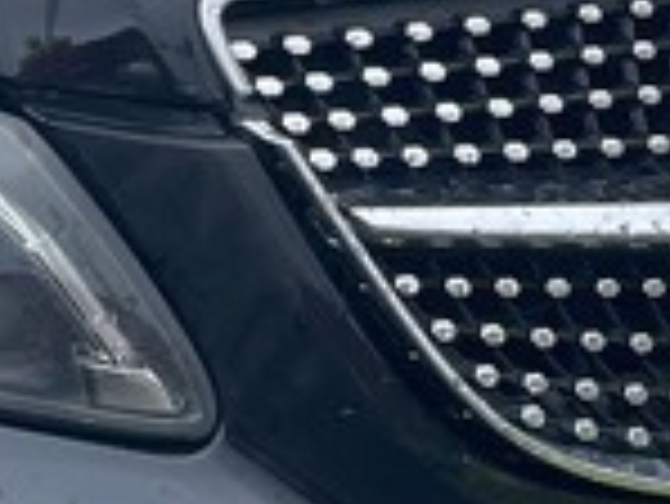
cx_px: -751
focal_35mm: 174
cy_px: 104
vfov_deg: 8.5
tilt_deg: -8.7
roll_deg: -0.6
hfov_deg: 10.3
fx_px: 3371
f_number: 1.6
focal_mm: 4.2
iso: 32
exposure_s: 1/1366
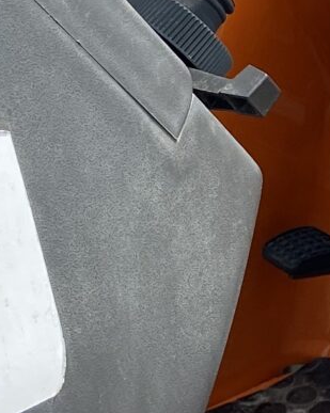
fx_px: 2053
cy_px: 165
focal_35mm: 168
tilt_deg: -31.6
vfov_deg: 11.5
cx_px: 551
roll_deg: -1.3
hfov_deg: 8.9
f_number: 1.8
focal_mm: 4.25
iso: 32
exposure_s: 1/1114
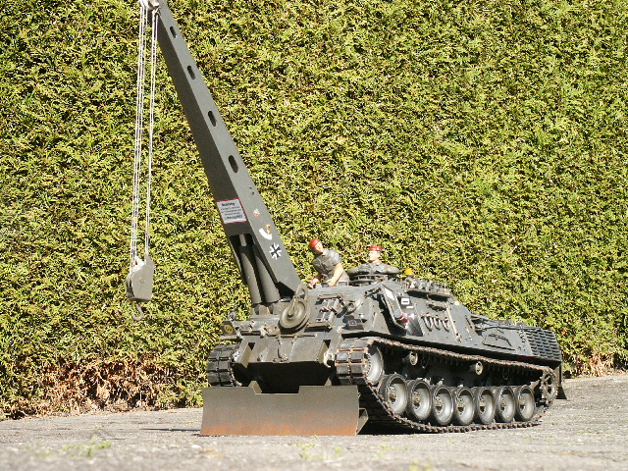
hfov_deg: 25.0
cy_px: 236
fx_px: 1415
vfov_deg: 18.9
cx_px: 314
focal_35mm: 78
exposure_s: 1/90
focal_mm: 15.61
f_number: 8
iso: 64
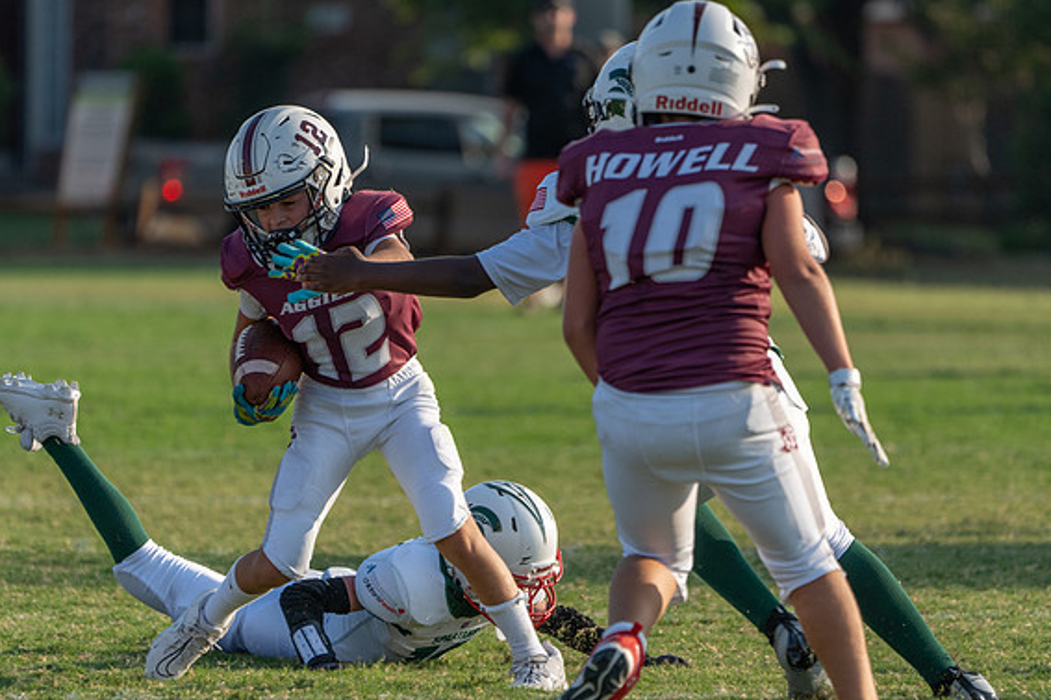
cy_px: 367
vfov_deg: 2.8
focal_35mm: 497
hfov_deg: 4.1
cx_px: 570
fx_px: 14509
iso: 250
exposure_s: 1/1000
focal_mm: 364
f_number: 5.6
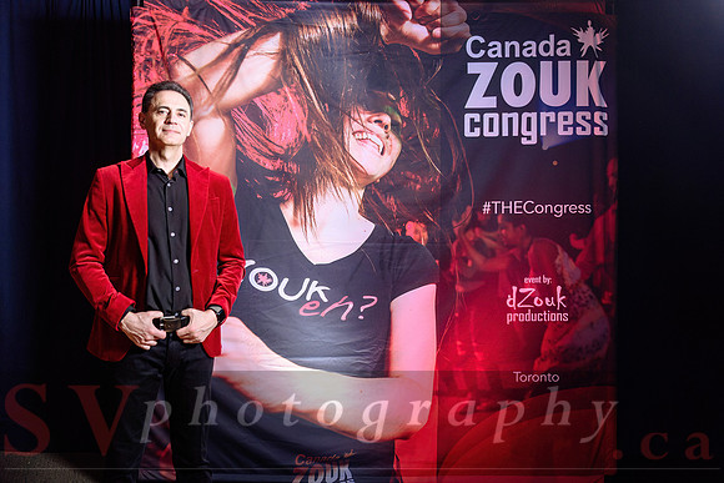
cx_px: 362
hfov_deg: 54.3
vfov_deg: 37.8
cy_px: 218
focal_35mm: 35
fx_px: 706
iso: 800
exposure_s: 1/125
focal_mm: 32
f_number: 2.8
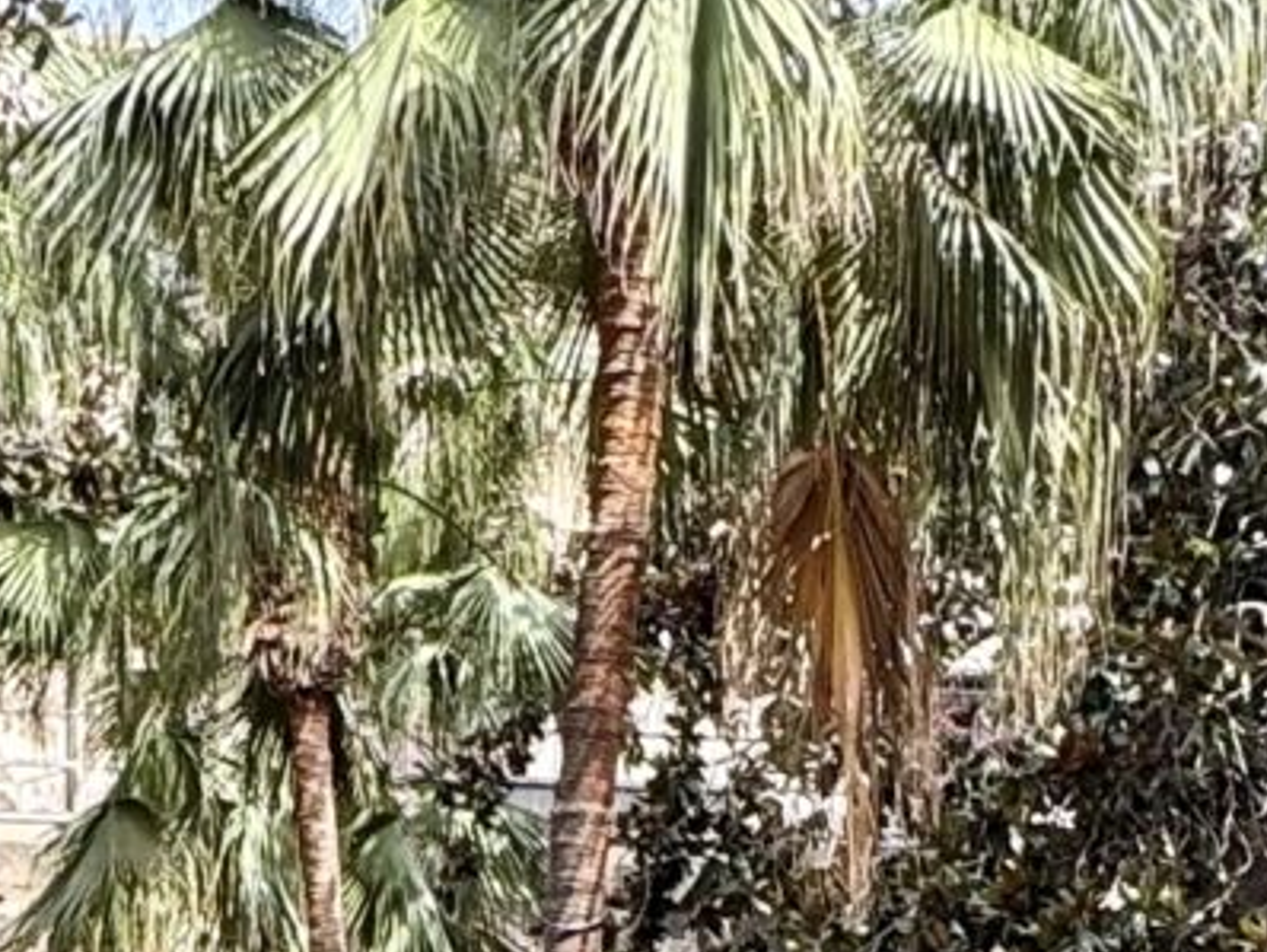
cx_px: 271
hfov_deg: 21.5
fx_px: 3296
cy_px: 1700
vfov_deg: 14.5
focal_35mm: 90
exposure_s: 1/178
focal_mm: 2.22
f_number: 2.2
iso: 40
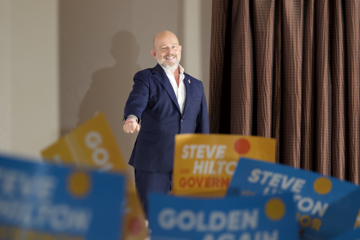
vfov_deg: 4.7
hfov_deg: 7.1
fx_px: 2920
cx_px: 145
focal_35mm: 292
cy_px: 147
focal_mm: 194
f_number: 2.8
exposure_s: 1/320
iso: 3200
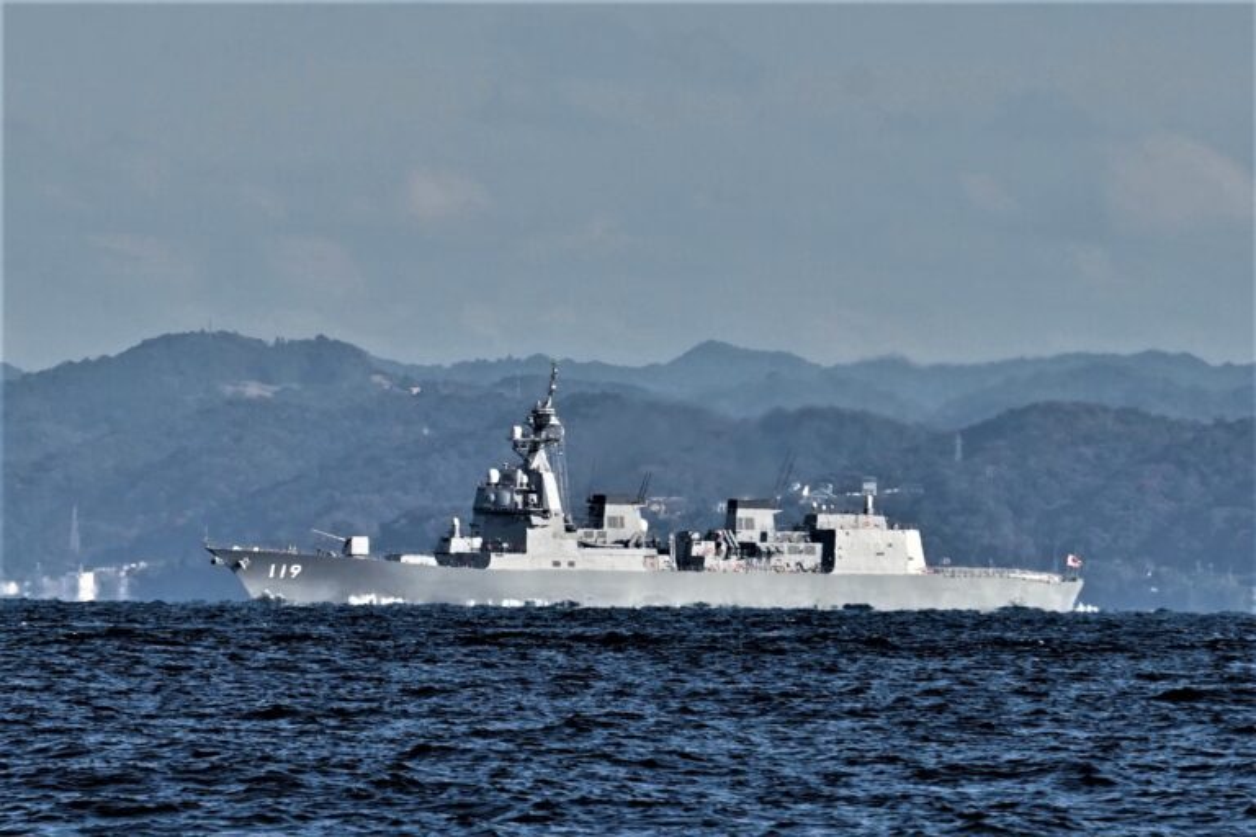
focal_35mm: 300
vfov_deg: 4.6
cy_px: 418
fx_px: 10466
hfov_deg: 6.9
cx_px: 628
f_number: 11
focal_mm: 200
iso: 400
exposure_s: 1/500
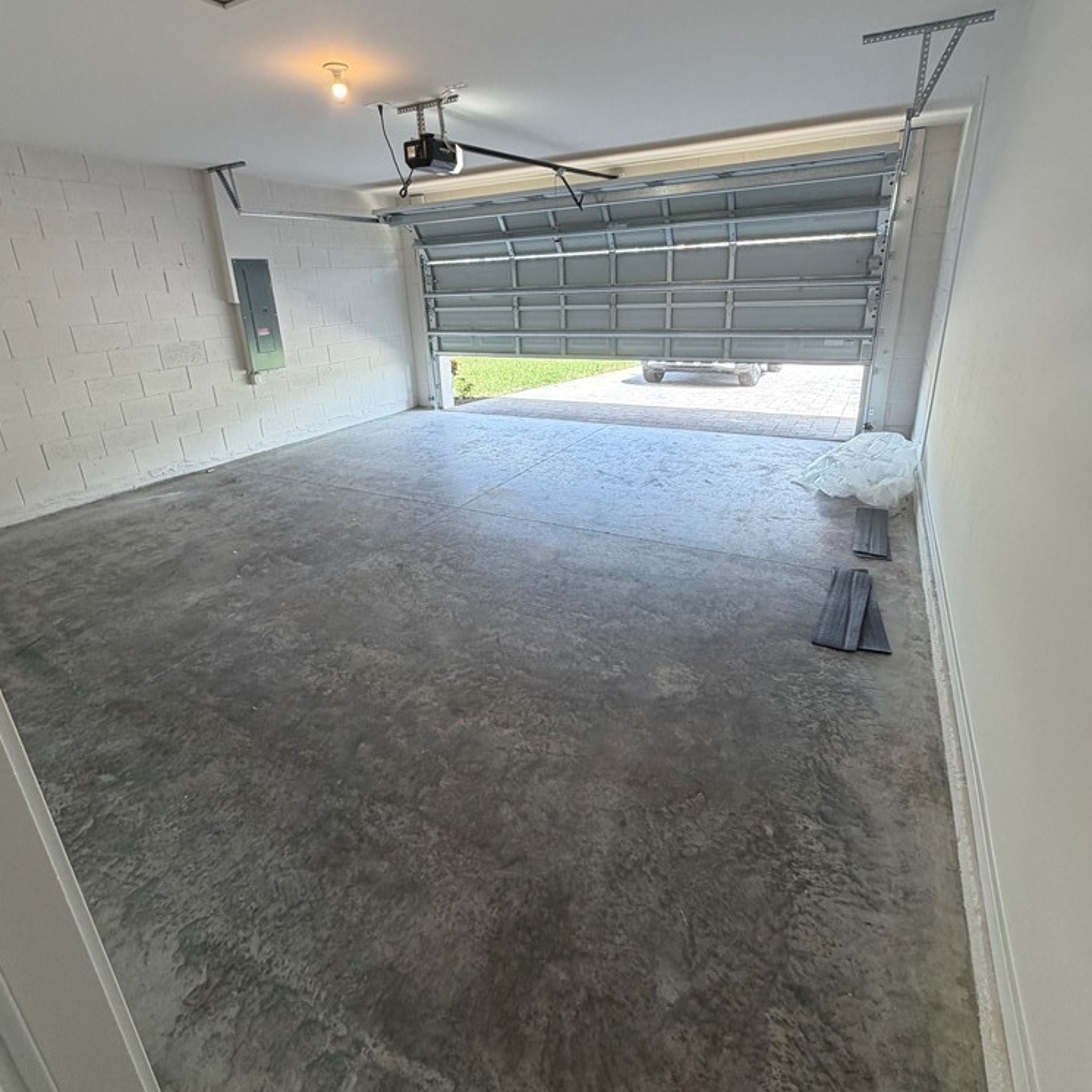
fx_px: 607
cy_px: 484
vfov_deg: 83.6
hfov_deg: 84.0
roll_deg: +2.2
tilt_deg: -17.7
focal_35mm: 17
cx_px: 535
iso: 125
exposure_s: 1/120
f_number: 2.2
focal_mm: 2.22
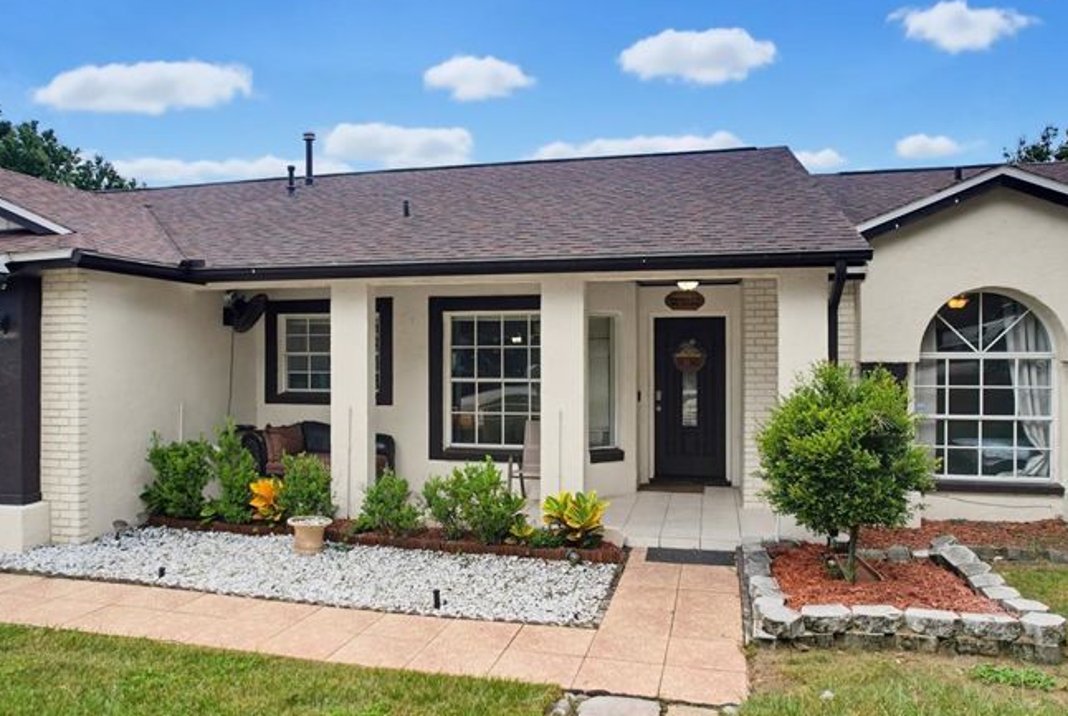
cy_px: 365
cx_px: 518
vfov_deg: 53.3
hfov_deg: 73.6
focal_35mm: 24
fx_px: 713
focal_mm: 8.4
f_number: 2.8
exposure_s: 1/320
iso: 110
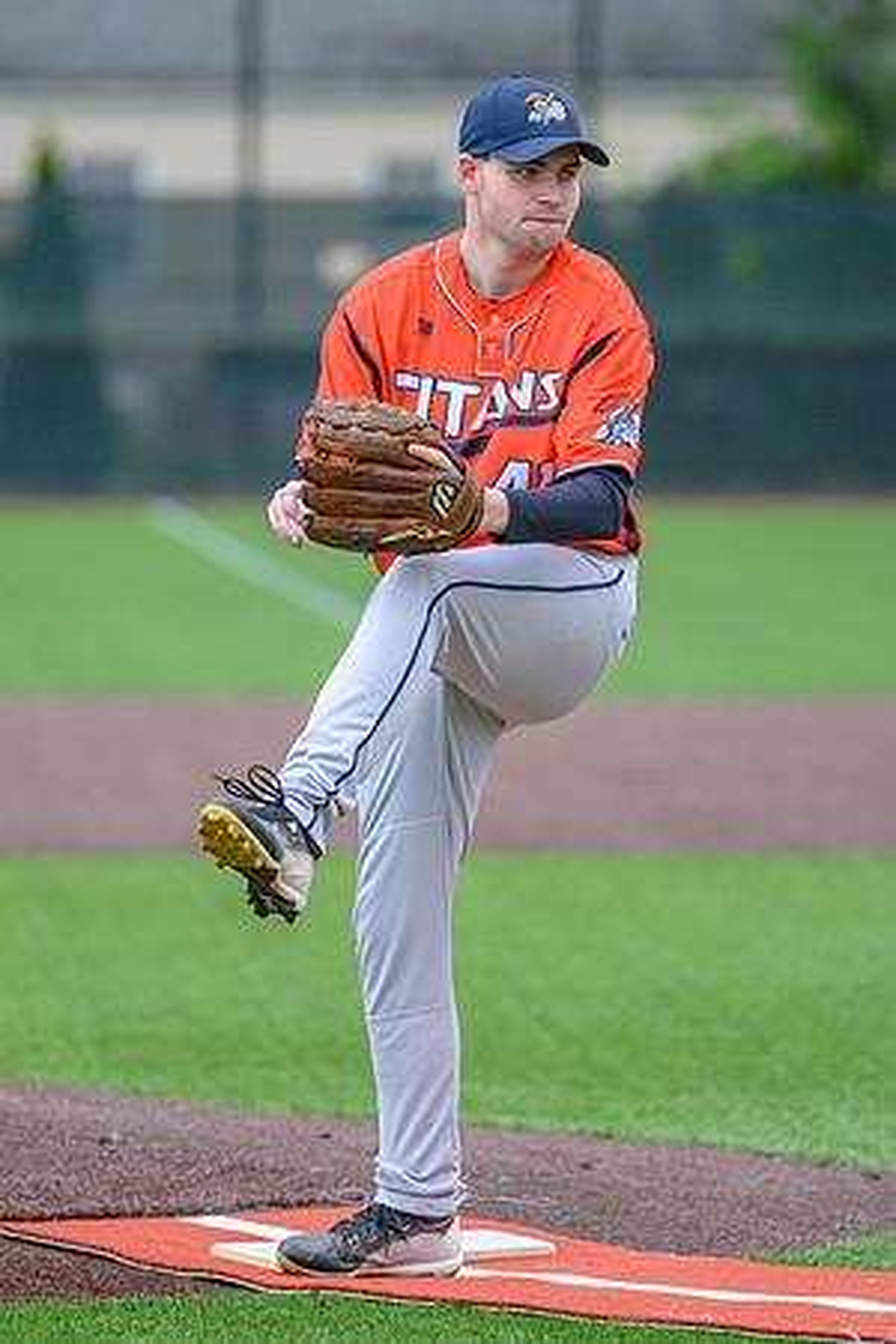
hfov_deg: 3.9
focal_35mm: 357
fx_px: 13311
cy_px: 597
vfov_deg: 5.8
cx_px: 484
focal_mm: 200
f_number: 2.8
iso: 900
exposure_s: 1/2000
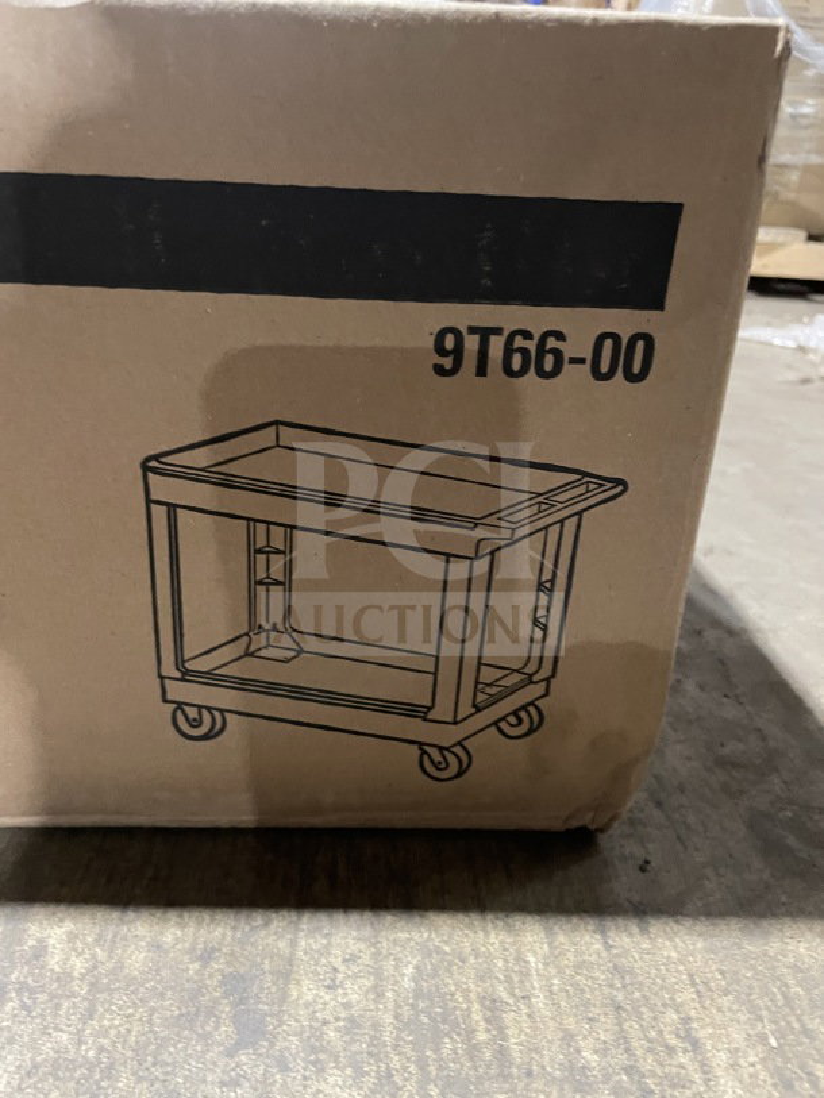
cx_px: 412
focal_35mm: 26
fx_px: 825
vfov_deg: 67.3
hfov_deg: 53.1
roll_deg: -3.0
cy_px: 549
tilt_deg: -22.2
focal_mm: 4.2
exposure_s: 1/30
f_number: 1.6
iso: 640
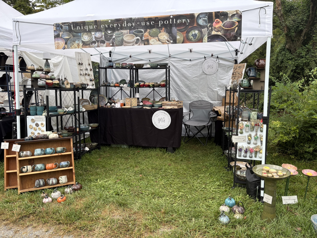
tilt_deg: -11.1
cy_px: 119
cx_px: 158
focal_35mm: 26
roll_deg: +1.8
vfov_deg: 53.1
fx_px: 238
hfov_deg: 67.3
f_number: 1.6
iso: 50
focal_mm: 5.96
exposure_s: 1/601
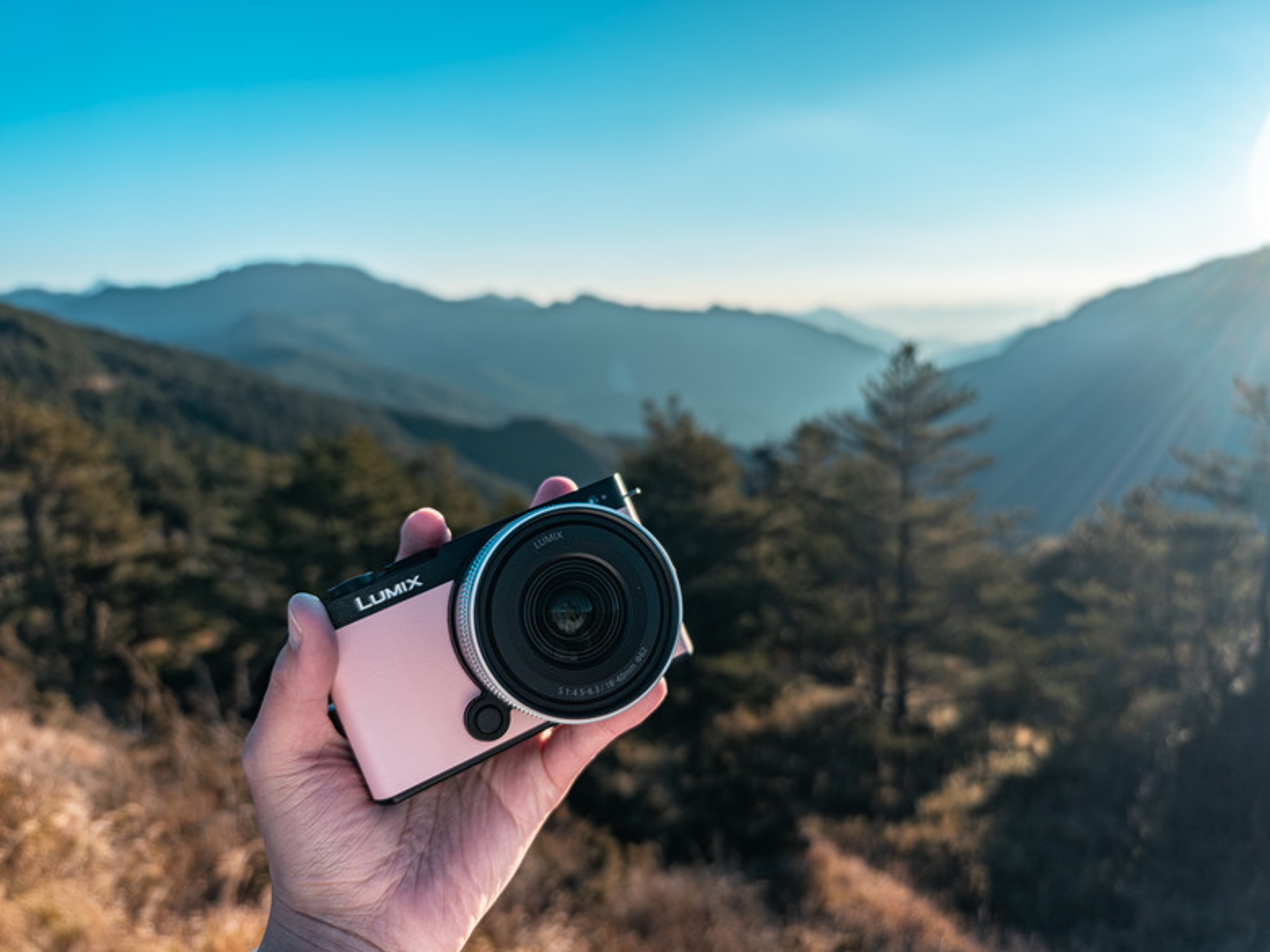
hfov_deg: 73.9
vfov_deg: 58.9
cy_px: 476
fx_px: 844
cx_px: 635
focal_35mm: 23
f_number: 1.8
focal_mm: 8.67
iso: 50
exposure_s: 1/750
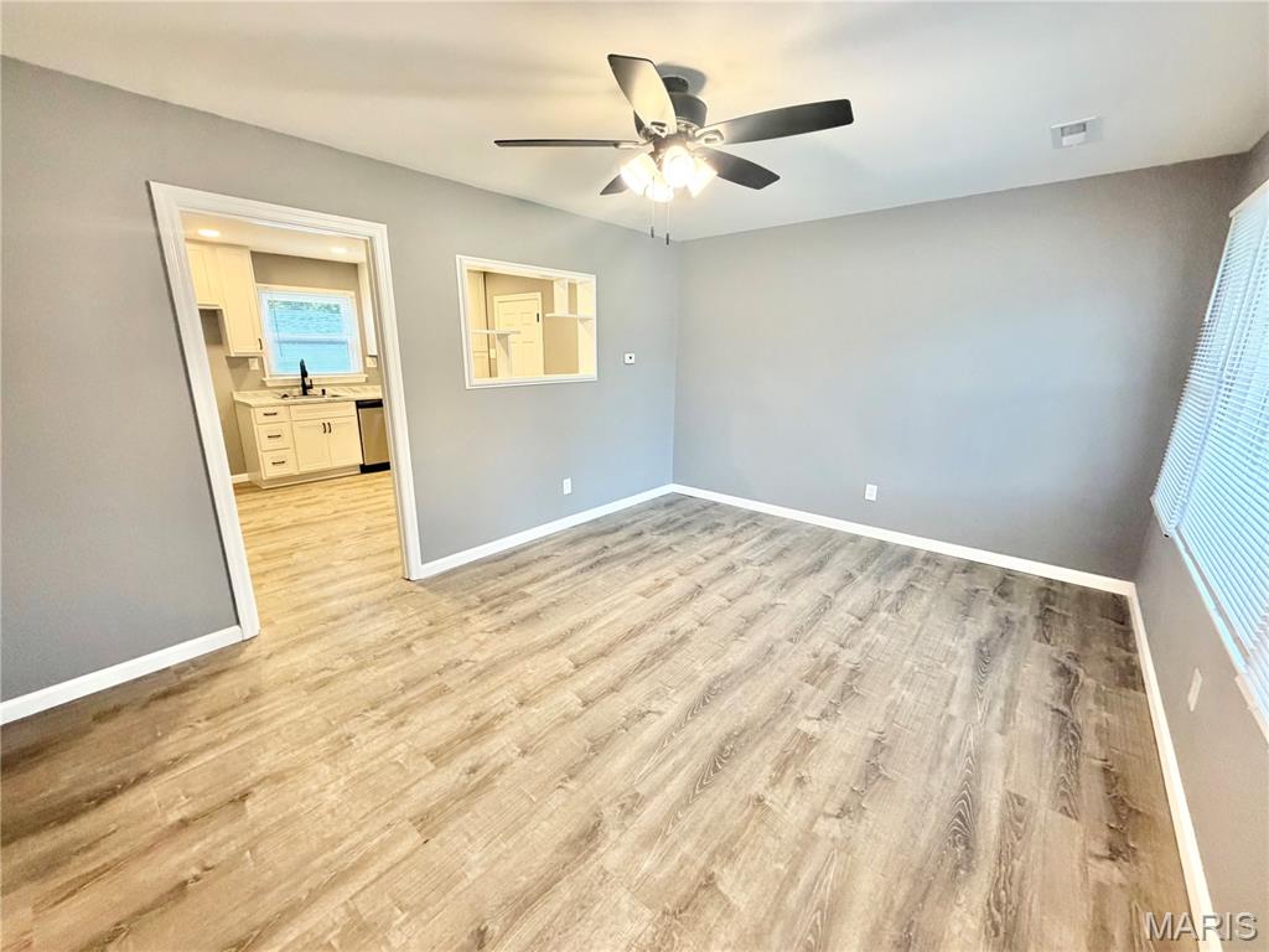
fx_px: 513
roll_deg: -0.6
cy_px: 476
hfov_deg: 102.1
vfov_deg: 85.7
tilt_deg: -13.9
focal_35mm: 14
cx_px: 634
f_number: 2.2
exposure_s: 1/60
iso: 400
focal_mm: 2.22
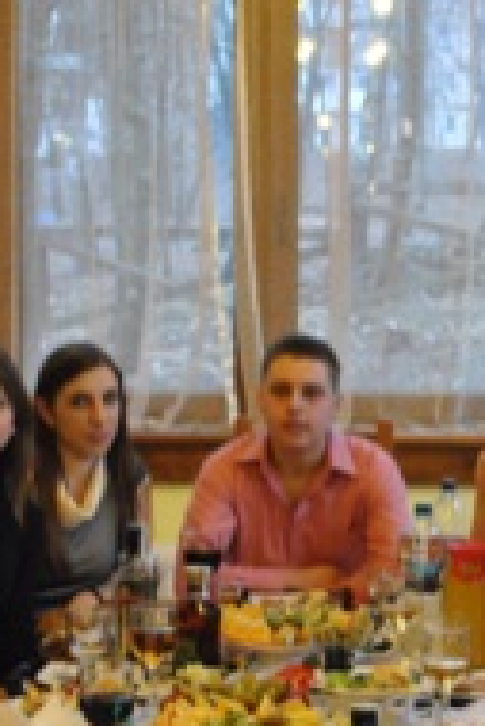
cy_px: 459
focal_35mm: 107
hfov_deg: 12.6
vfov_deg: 19.0
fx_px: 2158
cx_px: 516
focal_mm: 26
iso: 1400
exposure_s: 1/30
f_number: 4.2
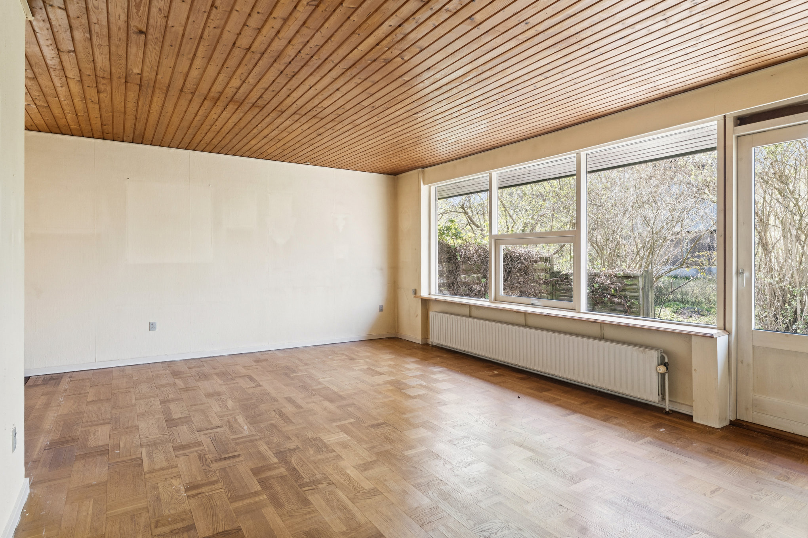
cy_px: 269
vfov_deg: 64.0
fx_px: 431
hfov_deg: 86.3
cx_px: 404
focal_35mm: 19
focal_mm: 19.2
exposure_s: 1/60
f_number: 7.1
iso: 800
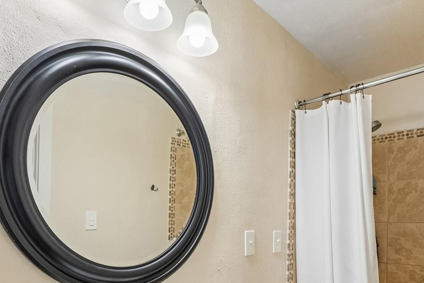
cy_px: 218
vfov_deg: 47.4
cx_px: 206
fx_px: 306
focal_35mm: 26
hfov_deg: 69.4
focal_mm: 10
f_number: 8
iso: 800
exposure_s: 1/25
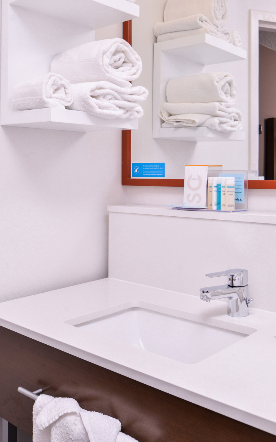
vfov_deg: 52.8
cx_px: 138
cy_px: 221
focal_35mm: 37
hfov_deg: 34.4
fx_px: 445
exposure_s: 1/125
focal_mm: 24
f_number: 7.1
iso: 400
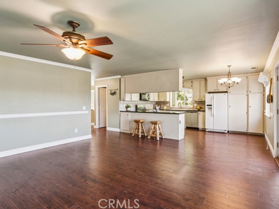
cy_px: 102
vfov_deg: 68.9
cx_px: 148
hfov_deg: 84.9
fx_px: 152
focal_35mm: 19
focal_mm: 16.8
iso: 100
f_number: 13
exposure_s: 1.3
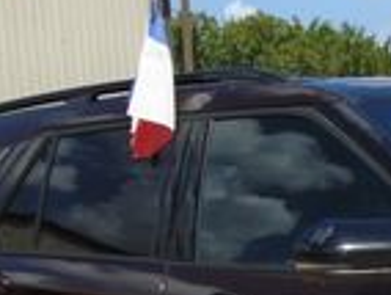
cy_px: 449
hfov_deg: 16.1
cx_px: 479
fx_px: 1324
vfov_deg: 12.1
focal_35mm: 117
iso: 100
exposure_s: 1/1500
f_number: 3.2
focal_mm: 4.6
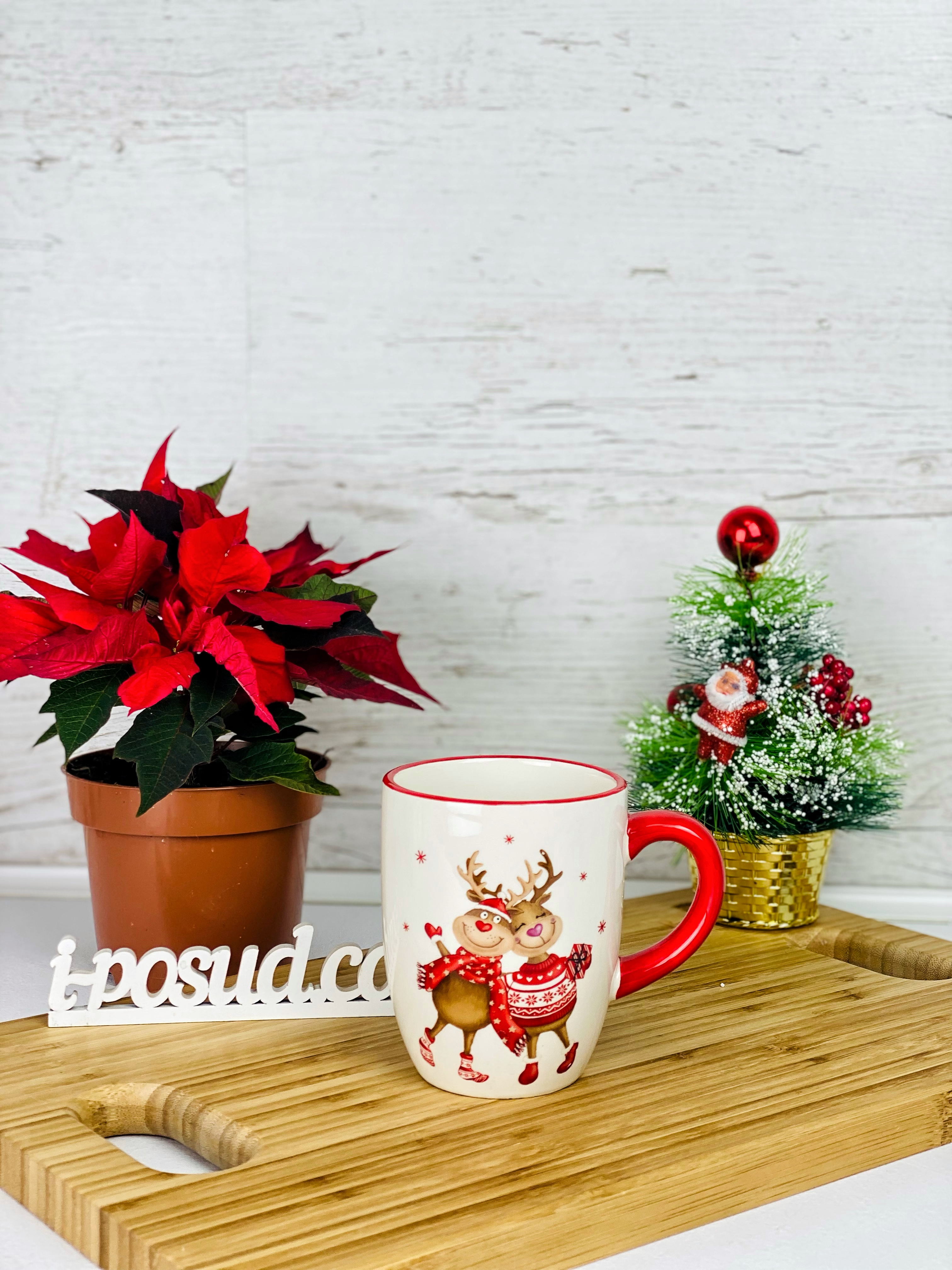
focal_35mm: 52
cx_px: 476
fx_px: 1907
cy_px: 635
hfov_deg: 28.0
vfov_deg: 36.8
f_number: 2
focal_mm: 6
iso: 20
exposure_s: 1/141
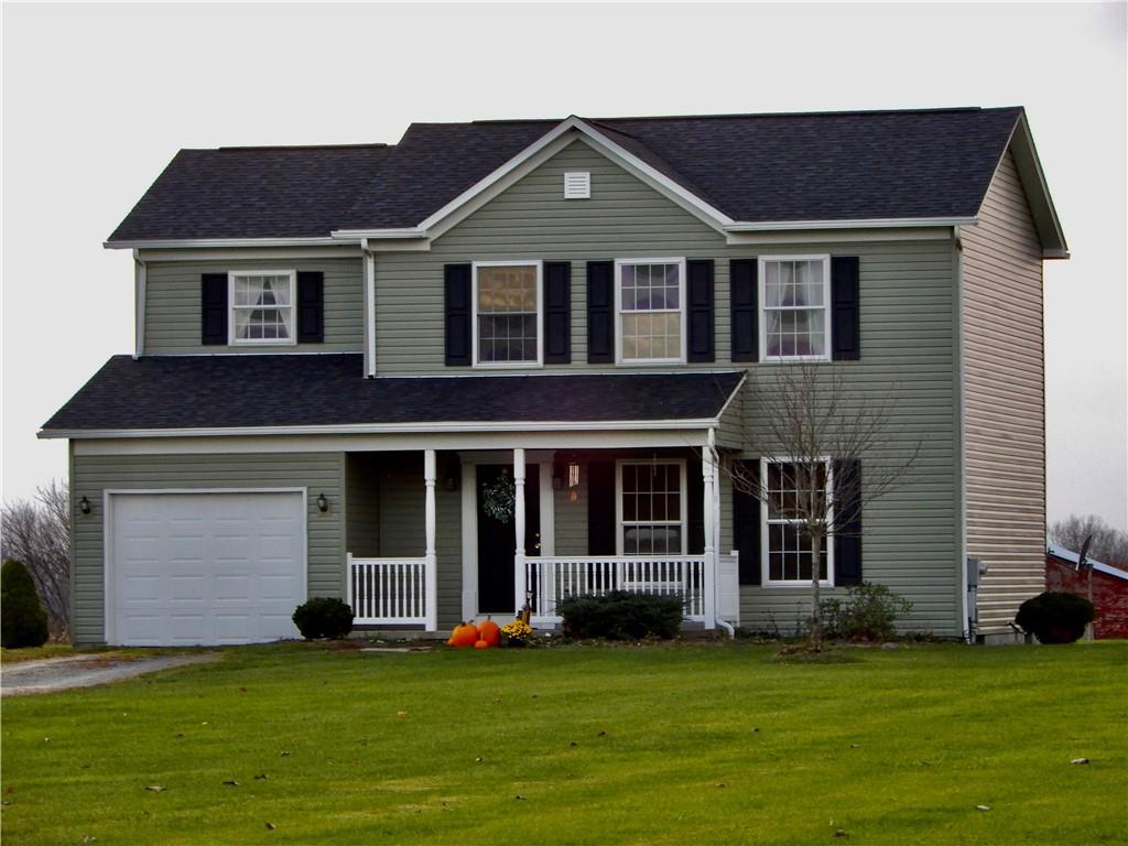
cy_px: 423
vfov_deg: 9.0
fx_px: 5377
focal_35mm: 165
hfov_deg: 12.0
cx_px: 564
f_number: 5.6
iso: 360
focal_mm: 29.4
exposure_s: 1/60
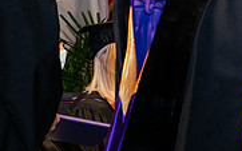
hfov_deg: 9.4
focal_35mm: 216
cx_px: 366
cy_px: 18
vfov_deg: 6.1
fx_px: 1424
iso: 1600
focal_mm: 66
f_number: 6.3
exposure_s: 1/200
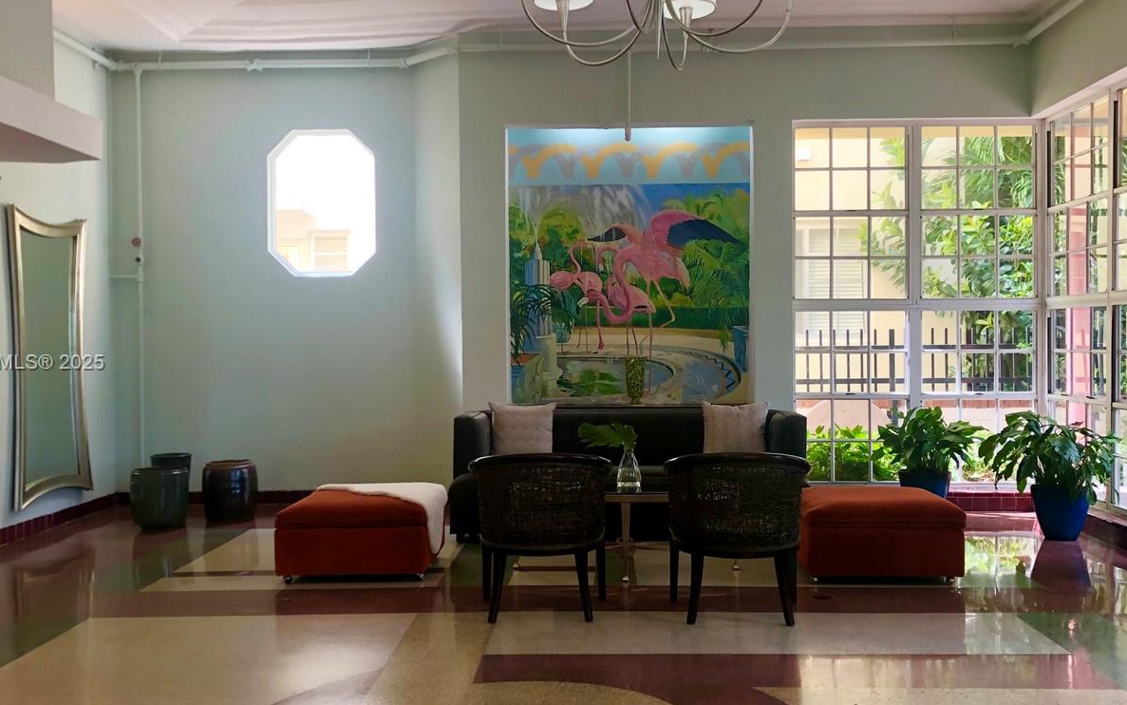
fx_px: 1229
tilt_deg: -0.1
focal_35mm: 40
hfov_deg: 49.3
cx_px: 560
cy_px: 364
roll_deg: +0.5
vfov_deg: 32.0
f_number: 1.8
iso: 64
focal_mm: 4
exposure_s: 1/120
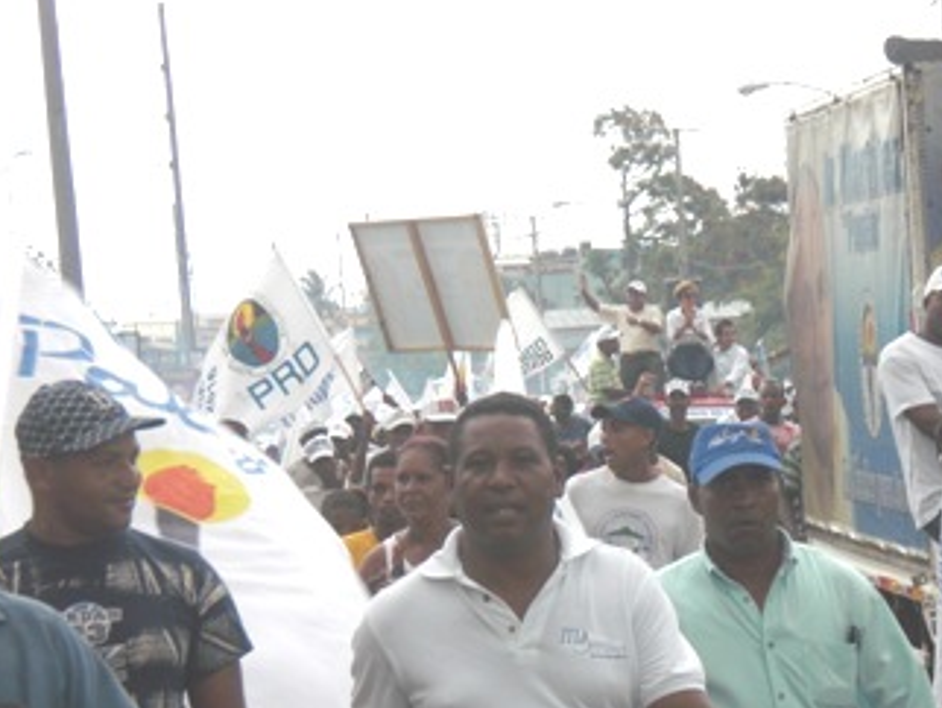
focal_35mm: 139
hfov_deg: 14.2
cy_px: 415
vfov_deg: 10.7
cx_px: 570
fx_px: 3785
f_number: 5.4
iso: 100
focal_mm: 16.51
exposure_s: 1/125
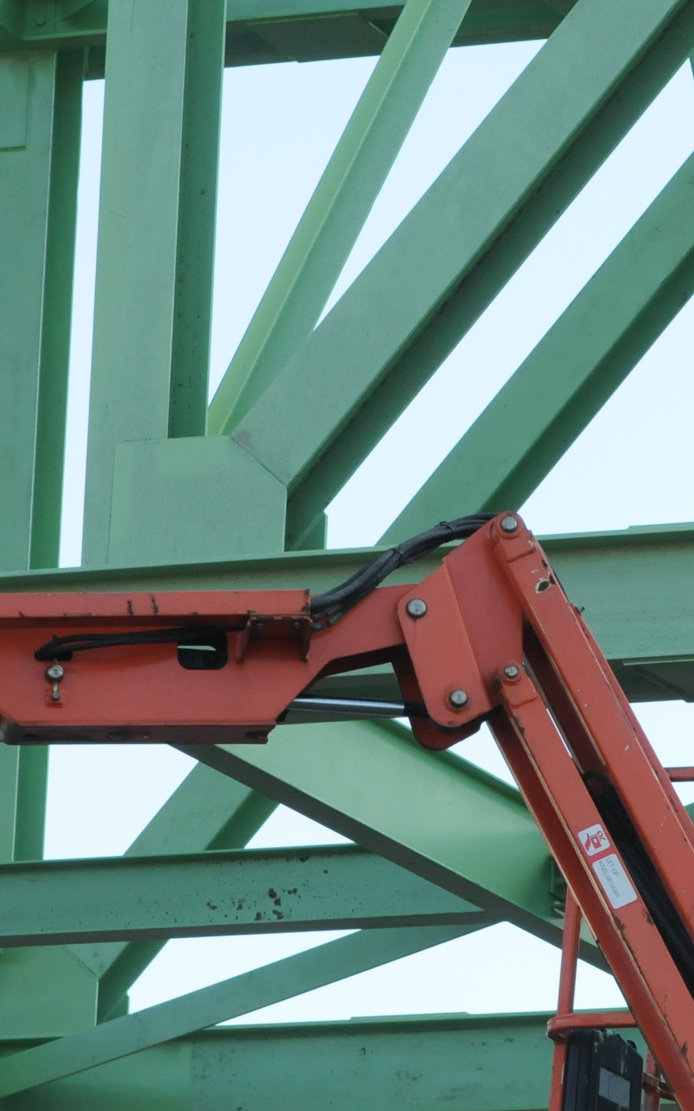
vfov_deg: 8.6
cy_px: 738
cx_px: 1054
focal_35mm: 244
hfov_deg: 5.3
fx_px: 7383
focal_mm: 70
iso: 800
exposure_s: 1/250
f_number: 11
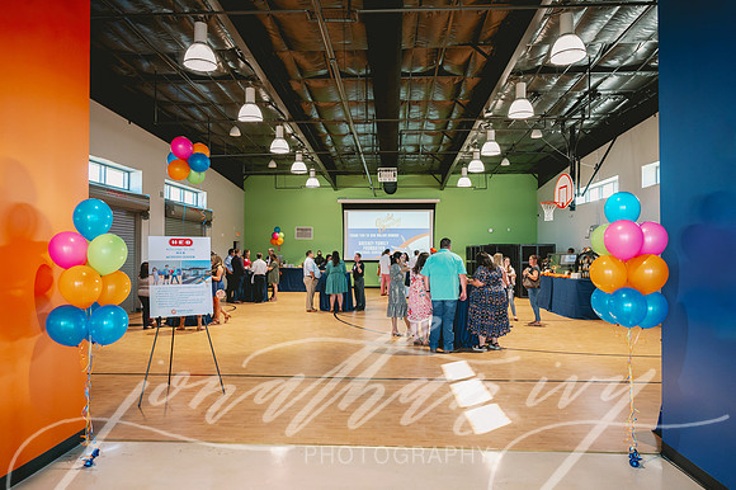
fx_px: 490
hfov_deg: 73.8
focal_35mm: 24
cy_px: 245
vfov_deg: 53.1
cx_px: 368
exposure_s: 1/160
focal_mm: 24
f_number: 4.5
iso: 1250
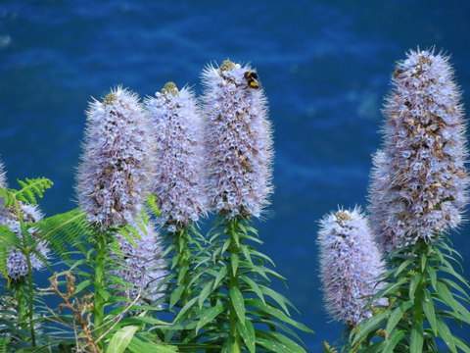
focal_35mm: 350
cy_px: 176
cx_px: 235
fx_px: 4752
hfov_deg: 5.7
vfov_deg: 4.2
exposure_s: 1/320
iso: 100
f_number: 5.9
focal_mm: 63
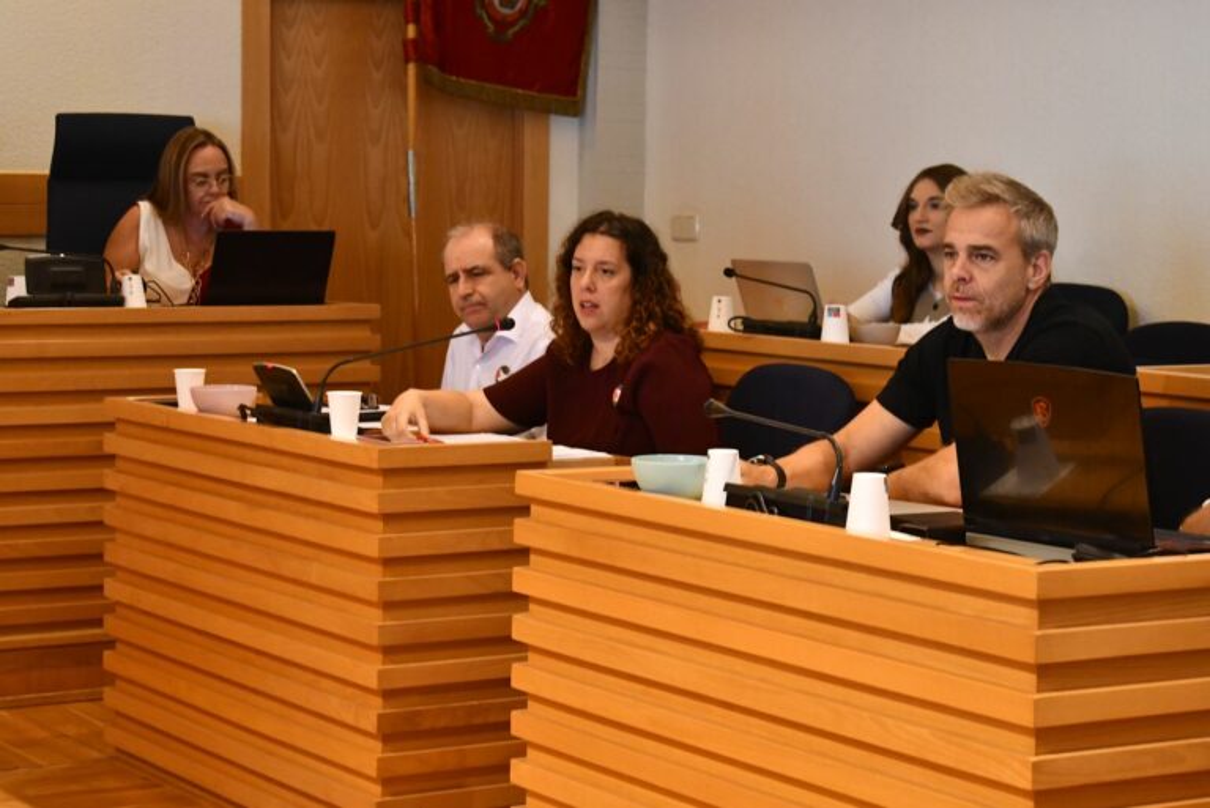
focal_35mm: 82
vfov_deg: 16.7
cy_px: 404
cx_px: 605
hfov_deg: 24.7
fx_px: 2758
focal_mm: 55
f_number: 5.6
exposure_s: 1/125
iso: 2800
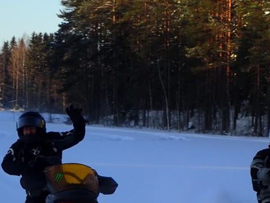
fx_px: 1662
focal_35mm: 213
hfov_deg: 9.3
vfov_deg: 7.0
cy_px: 207
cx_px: 208
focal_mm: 18
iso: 100
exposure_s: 1/250
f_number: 4.9
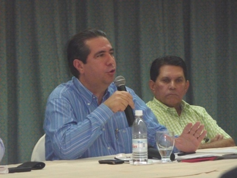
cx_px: 118
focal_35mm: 280
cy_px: 89
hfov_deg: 7.1
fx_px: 1917
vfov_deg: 5.3
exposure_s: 1/60
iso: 800
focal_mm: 47
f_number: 4.9
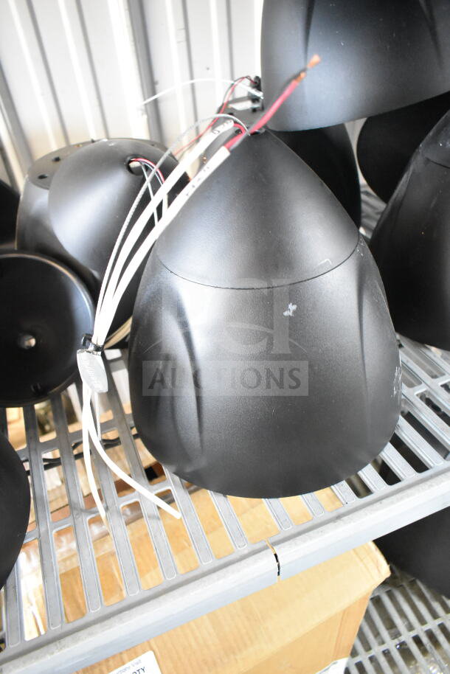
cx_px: 225
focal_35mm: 27
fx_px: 506
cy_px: 337
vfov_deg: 67.4
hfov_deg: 48.0
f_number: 3.5
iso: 5000
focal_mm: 18
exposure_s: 1/30
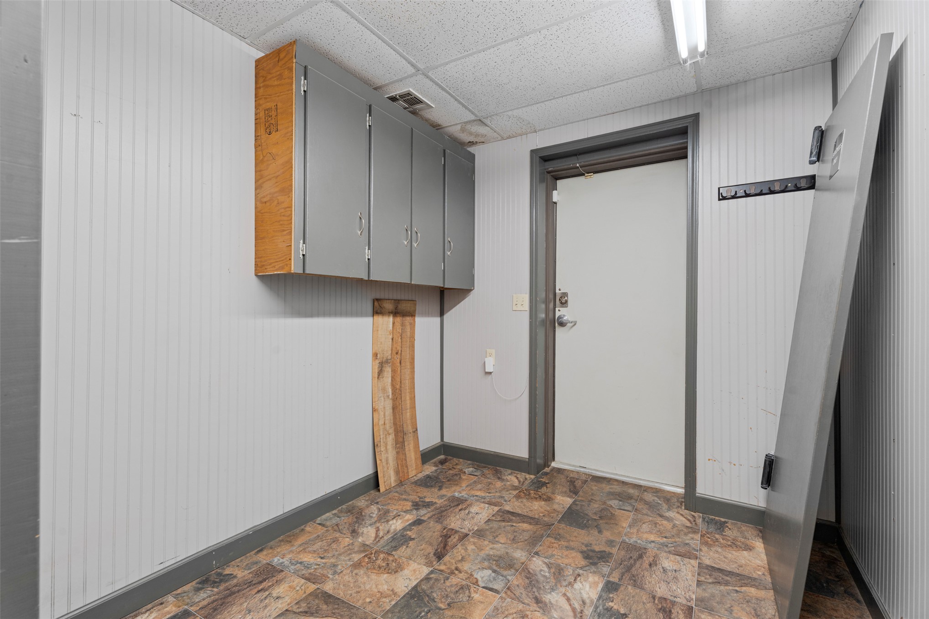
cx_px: 464
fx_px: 413
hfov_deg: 96.7
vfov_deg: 73.7
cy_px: 310
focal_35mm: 16
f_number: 9
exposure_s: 1/2
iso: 200
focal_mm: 16
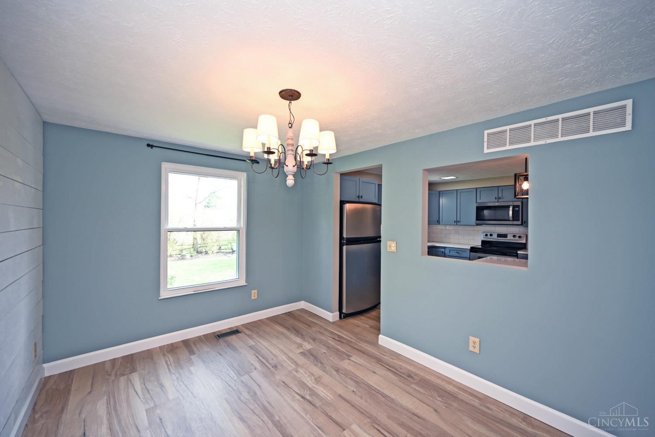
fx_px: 255
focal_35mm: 14
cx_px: 328
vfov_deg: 81.2
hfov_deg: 104.3
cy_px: 218
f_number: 4
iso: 280
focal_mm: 14
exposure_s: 1/60
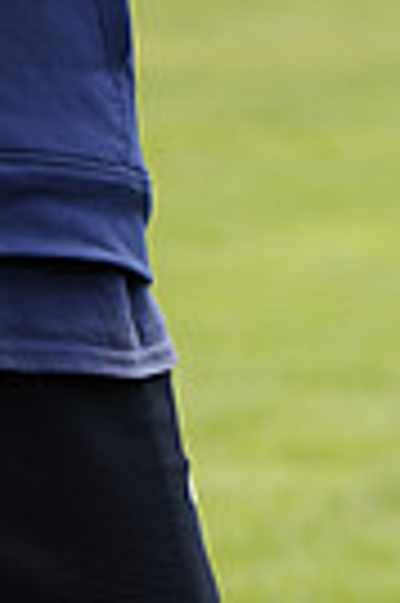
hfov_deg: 2.5
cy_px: -324
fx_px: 9056
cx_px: -402
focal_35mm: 542
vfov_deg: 3.8
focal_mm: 125
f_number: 6.3
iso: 100
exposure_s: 1/250
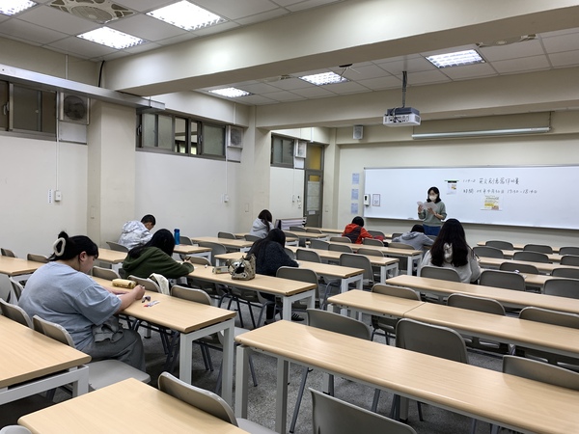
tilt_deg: -2.7
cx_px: 290
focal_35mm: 26
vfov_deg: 53.1
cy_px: 217
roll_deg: -1.3
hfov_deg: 67.3
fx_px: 435
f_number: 1.8
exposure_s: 1/120
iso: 80
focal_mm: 4.25
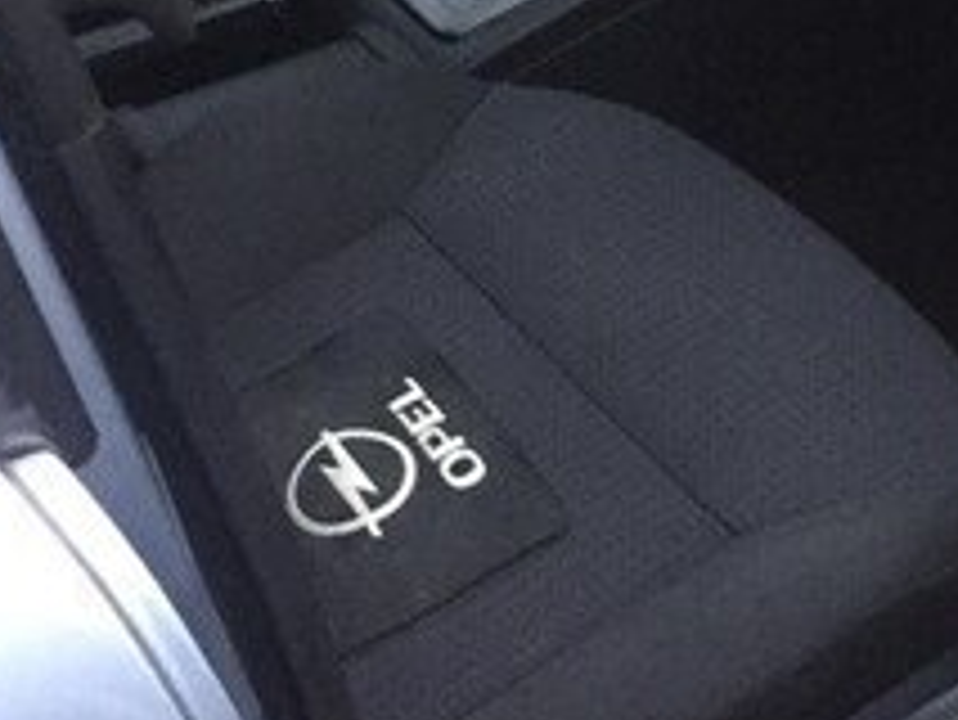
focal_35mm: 90
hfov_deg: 21.3
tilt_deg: -30.4
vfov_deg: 15.8
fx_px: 2492
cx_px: 846
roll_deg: -0.2
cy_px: -151
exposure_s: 1/17
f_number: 2.2
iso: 320
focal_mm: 4.15
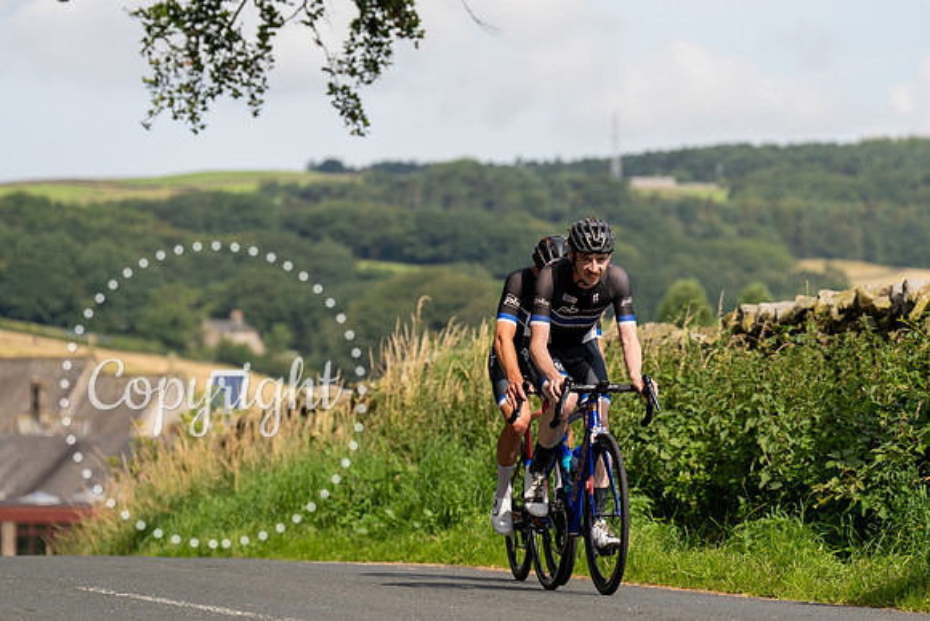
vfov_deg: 6.9
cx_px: 618
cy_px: 255
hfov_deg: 10.4
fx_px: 5115
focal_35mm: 198
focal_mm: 149
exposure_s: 1/1000
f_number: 4
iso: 100
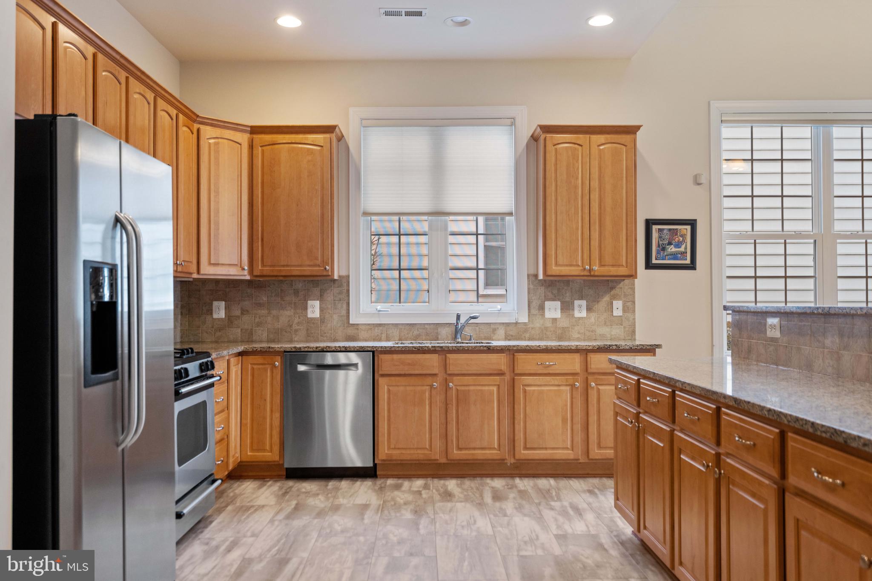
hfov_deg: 63.7
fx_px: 702
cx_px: 436
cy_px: 290
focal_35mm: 29
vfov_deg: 45.0
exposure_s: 1/40
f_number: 4
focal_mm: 29
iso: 320
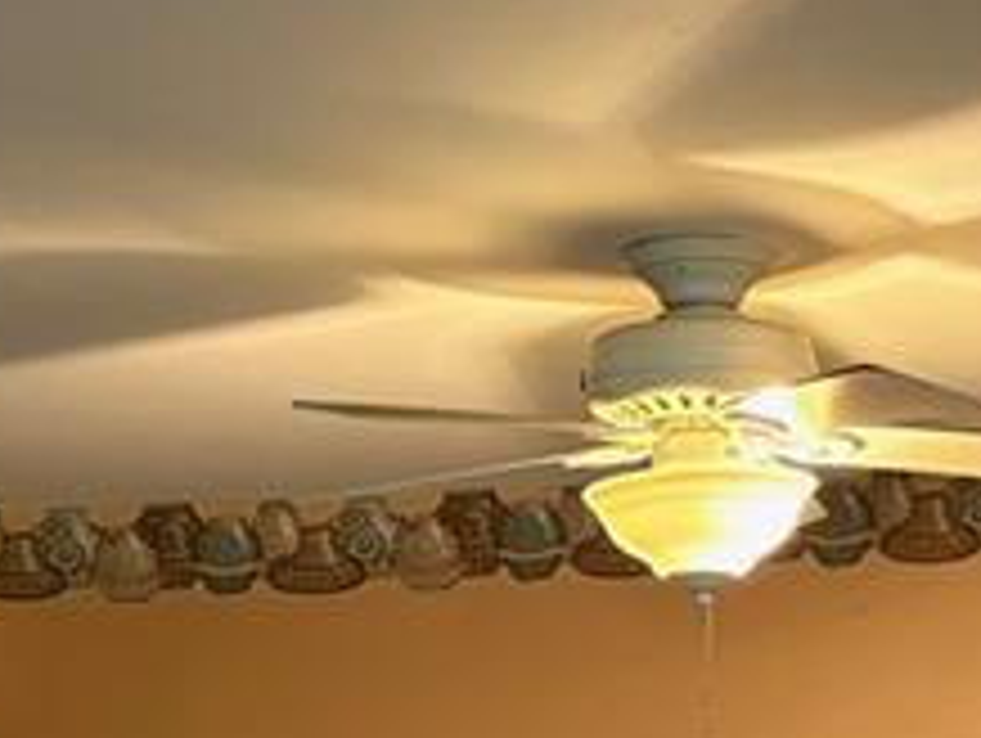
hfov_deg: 16.1
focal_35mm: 122
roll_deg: +1.5
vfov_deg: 11.6
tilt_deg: -2.7
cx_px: 652
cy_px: 1130
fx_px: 3461
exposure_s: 1/60
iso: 320
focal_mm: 5.96
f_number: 1.6
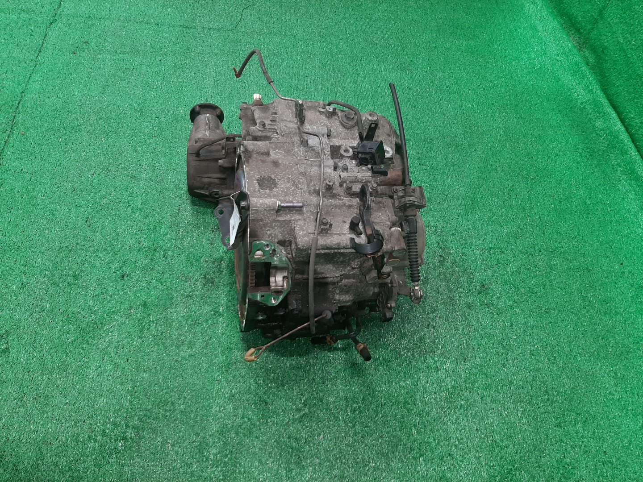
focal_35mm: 26
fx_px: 483
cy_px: 241
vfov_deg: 53.1
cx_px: 322
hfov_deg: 67.3
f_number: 1.7
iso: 122
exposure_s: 1/50
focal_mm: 3.93
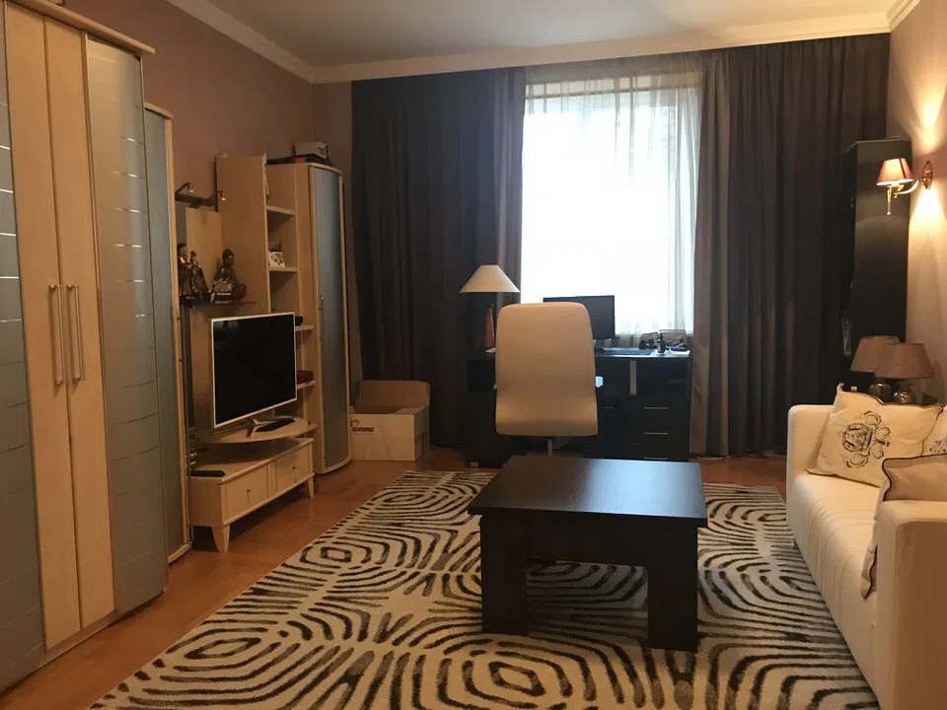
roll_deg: +1.2
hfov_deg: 63.4
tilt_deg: -4.3
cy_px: 355
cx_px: 474
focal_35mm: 28
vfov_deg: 49.7
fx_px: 766
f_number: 1.8
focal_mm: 3.99
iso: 100
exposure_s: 1/14
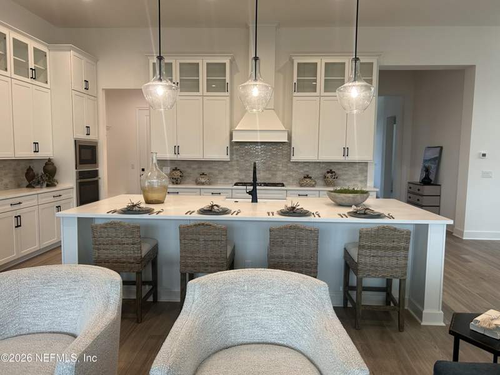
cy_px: 188
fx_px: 376
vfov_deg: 53.1
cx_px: 250
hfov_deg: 67.3
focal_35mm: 26
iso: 100
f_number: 1.5
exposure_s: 1/120
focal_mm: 5.7
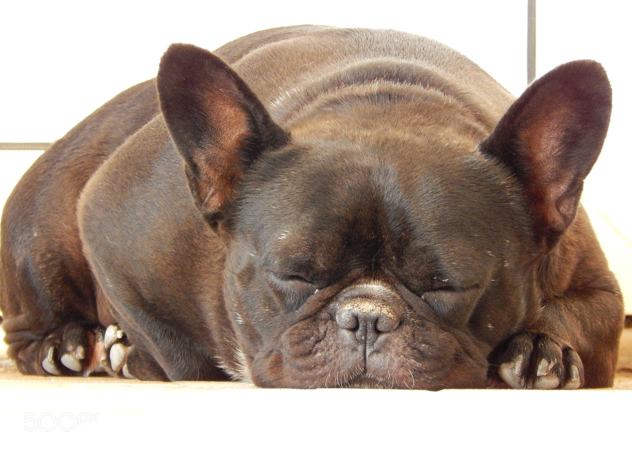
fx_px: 6390
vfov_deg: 4.2
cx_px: 316
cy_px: 237
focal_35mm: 350
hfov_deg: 5.7
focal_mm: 62.2
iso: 800
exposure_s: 1/25
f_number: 5.7
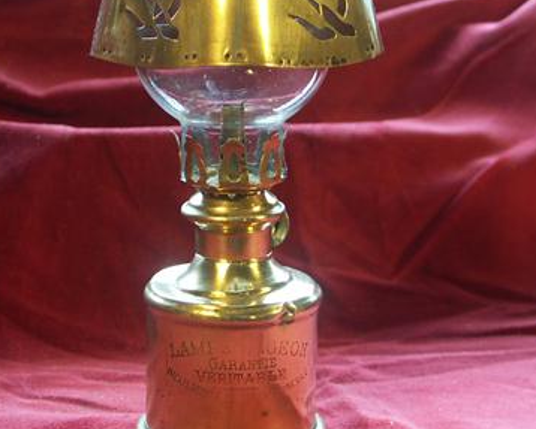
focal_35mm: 75
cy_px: 194
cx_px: 247
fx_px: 1191
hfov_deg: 25.4
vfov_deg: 20.5
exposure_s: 1/10
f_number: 2.8
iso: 100
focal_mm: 11.13
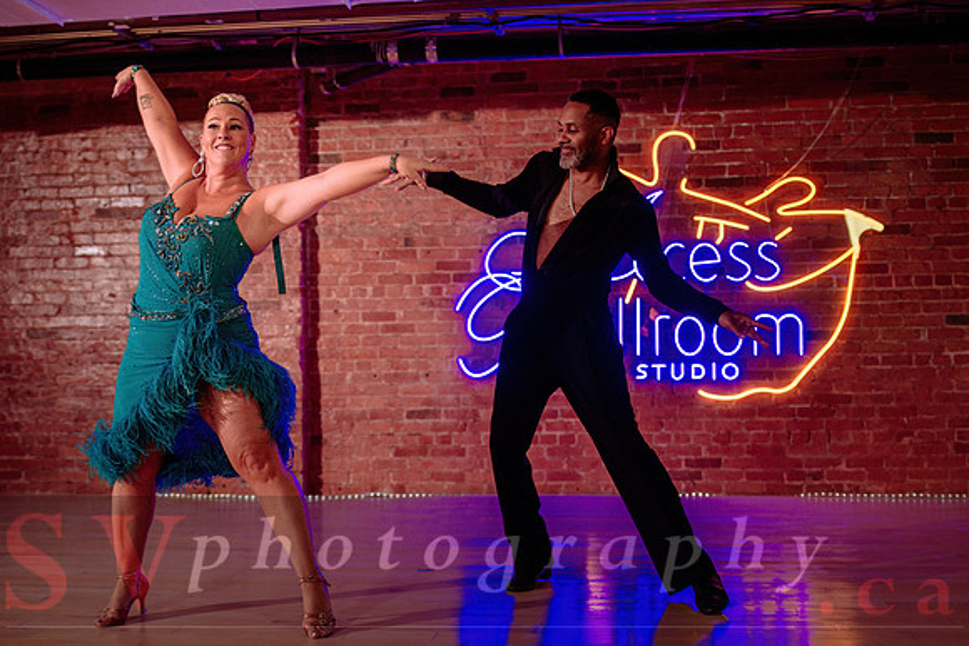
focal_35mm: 40
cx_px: 520
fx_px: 1077
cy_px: 324
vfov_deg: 33.4
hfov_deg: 48.4
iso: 800
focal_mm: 28
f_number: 2
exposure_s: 1/400
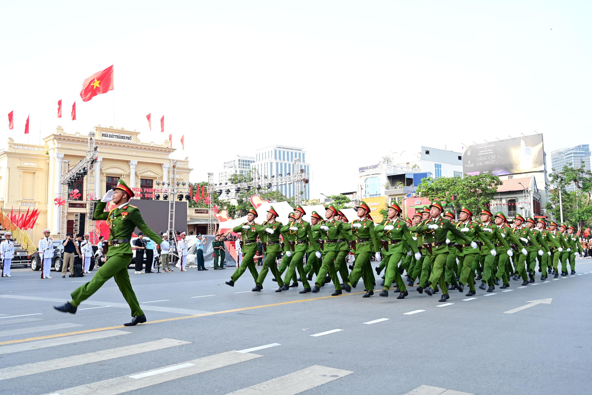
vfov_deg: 41.1
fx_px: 526
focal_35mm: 32
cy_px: 198
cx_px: 296
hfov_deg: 58.7
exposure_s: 1/100
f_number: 4.5
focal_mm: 32
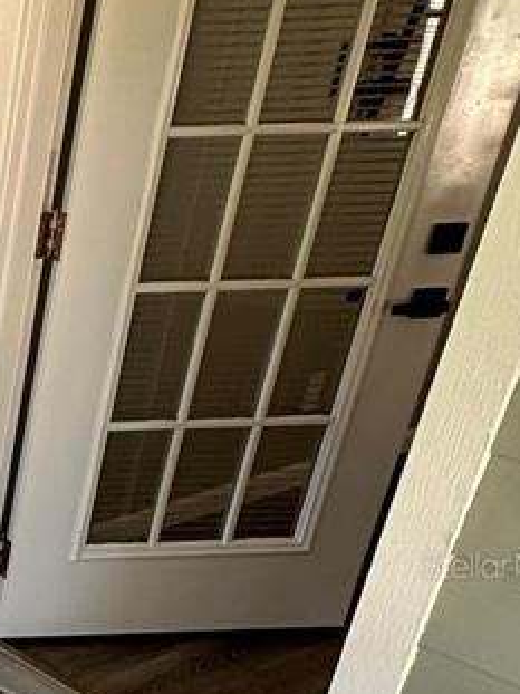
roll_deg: +0.9
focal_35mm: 54
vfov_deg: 34.4
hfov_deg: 19.7
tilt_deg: -26.2
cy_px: 565
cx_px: -424
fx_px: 1082
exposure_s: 1/117
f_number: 2.2
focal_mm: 2.22
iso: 40
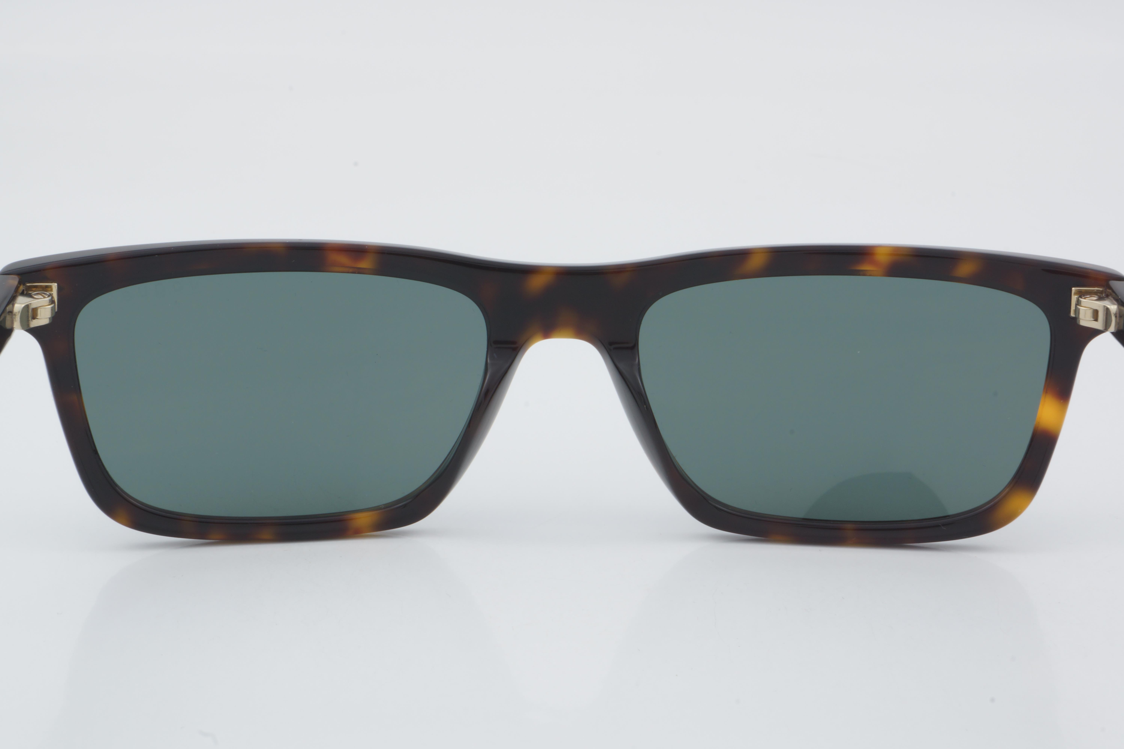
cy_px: 374
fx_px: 2576
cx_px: 562
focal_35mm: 82
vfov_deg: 16.6
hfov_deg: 24.6
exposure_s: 1/3
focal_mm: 55
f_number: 32
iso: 100
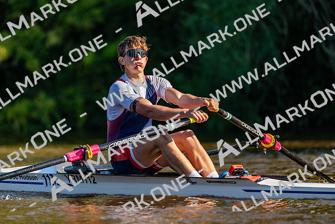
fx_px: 3723
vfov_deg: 3.4
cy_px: 112
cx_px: 168
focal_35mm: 400
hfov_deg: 5.2
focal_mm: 400
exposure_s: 1/2500
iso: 800
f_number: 4.5
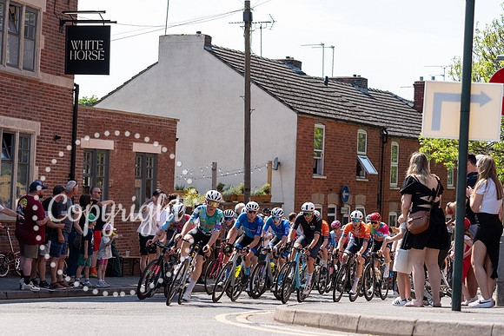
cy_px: 182
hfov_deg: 22.8
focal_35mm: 89
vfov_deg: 15.3
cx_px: 228
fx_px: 1248
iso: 160
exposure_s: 1/800
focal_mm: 75
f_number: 4
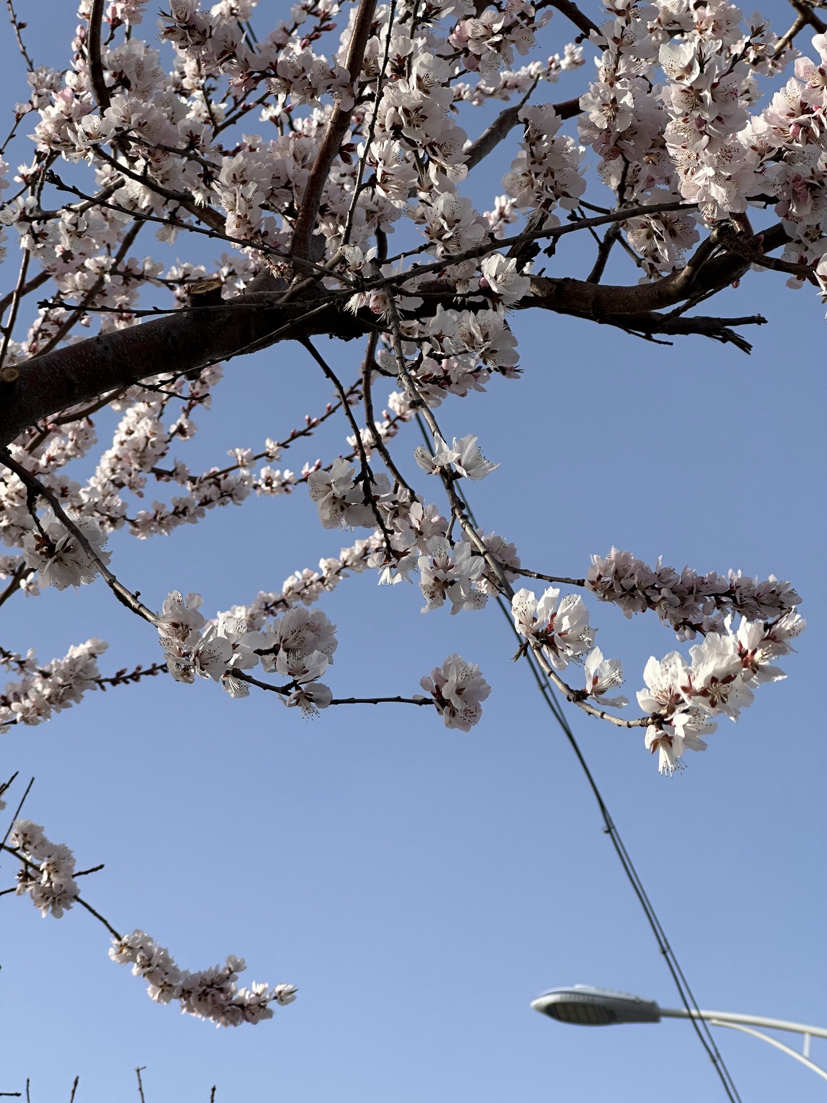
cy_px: 552
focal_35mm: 77
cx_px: 414
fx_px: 2453
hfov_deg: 19.1
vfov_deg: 25.3
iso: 32
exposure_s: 1/523
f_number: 2.8
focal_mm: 9
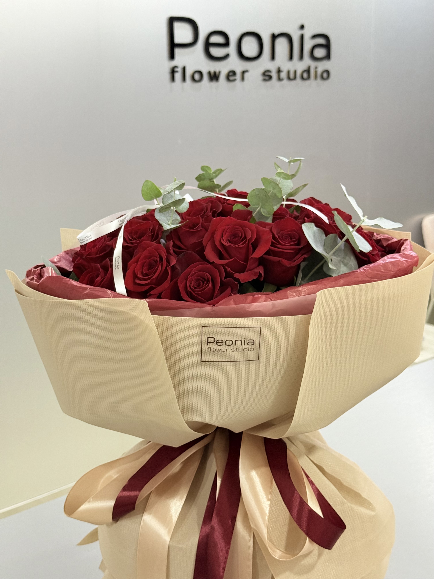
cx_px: 217
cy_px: 290
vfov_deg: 39.7
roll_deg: +0.7
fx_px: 802
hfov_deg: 30.3
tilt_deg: -14.0
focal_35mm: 48
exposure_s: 1/100
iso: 160
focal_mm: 6.76
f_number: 1.78
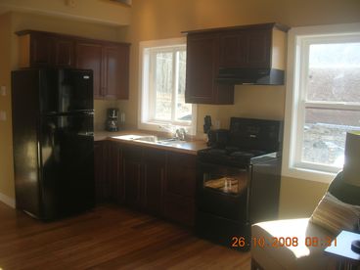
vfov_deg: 41.8
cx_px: 180
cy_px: 135
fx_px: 354
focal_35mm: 34
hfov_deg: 54.0
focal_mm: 5.7
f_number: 2.9
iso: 50
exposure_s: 1/69.6
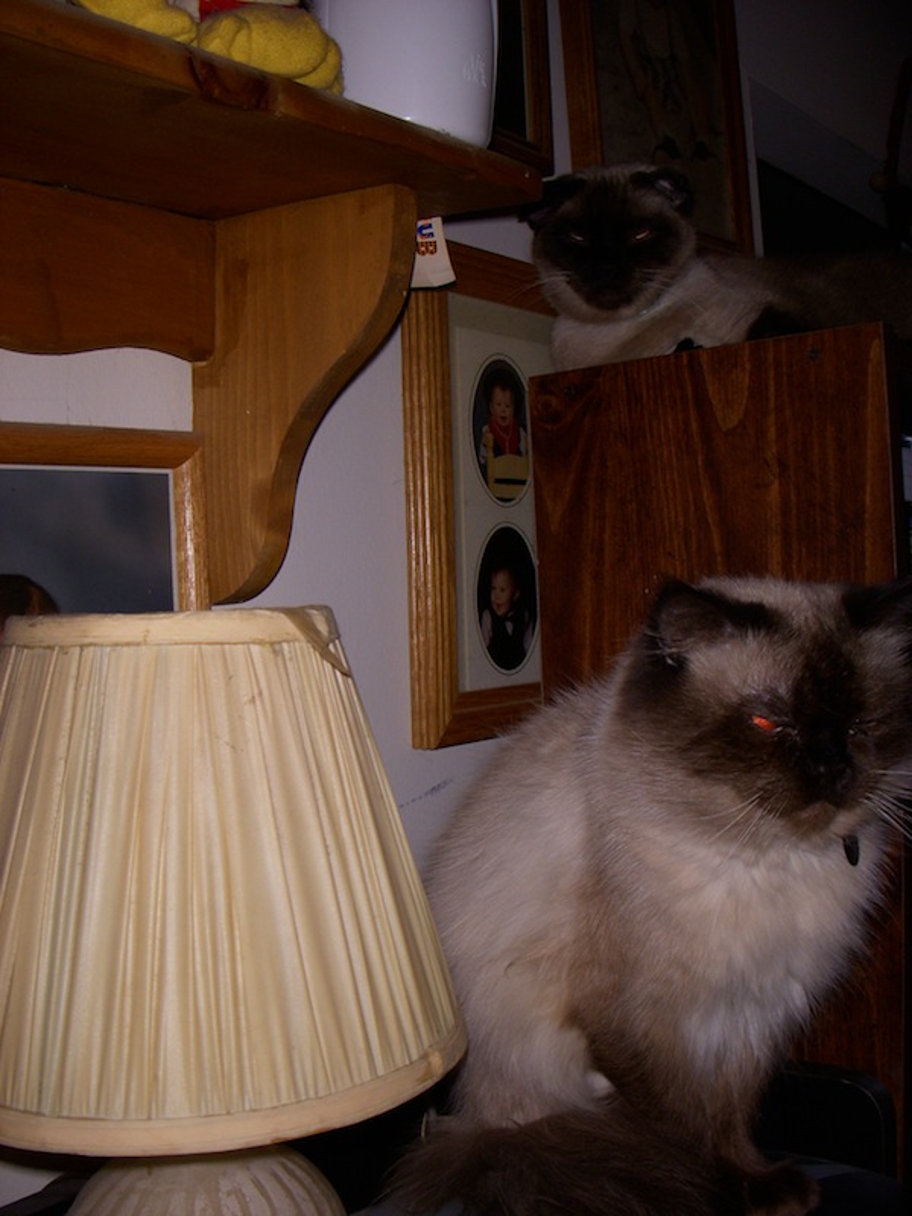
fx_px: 1335
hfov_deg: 37.7
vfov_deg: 49.0
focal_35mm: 38
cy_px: 608
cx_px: 456
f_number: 3.3
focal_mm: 6.3
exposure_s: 1/30
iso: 100
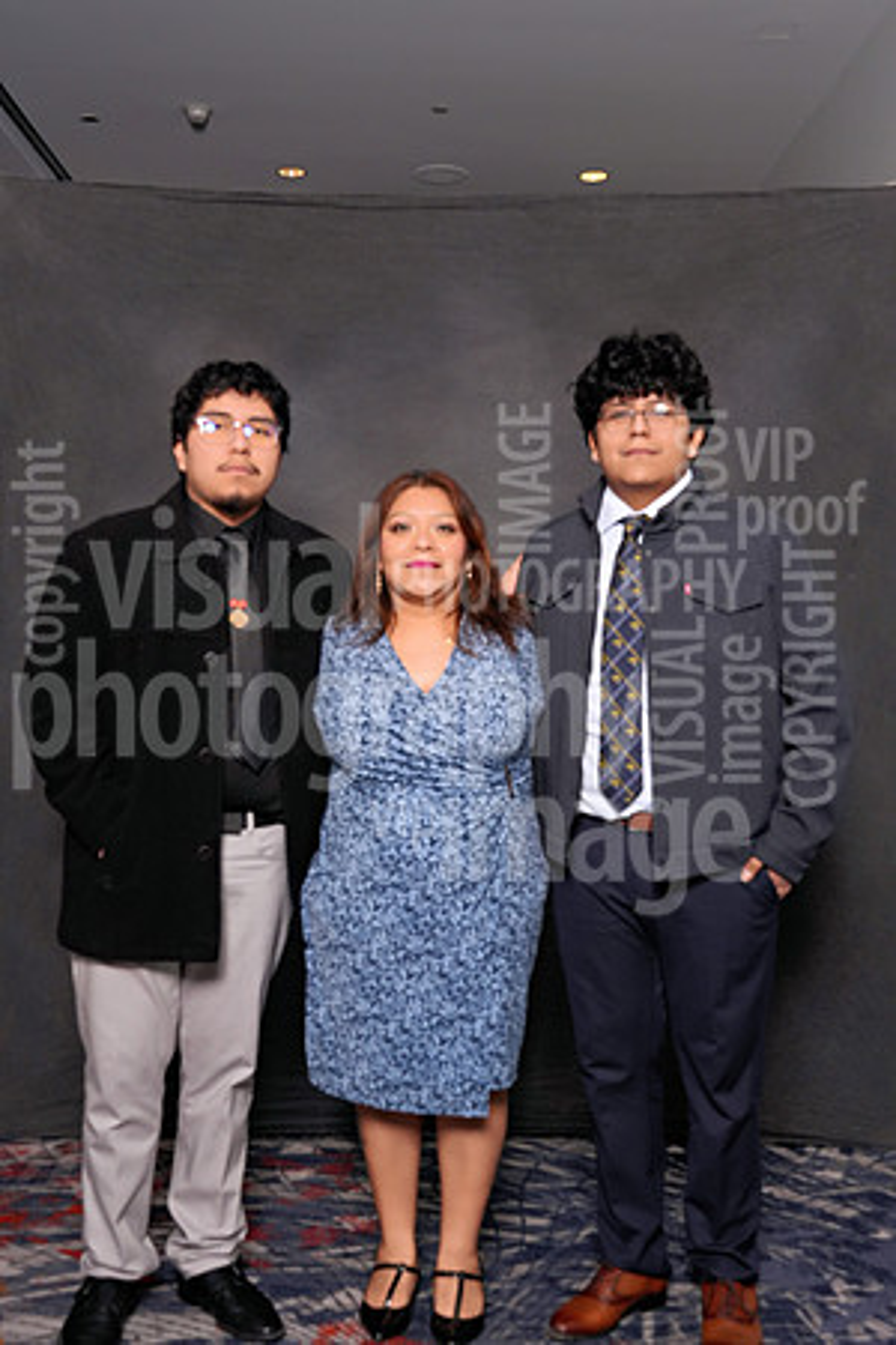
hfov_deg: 30.8
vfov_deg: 45.0
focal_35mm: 44
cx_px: 448
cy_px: 672
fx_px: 1624
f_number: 8
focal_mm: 29
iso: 400
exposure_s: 1/125
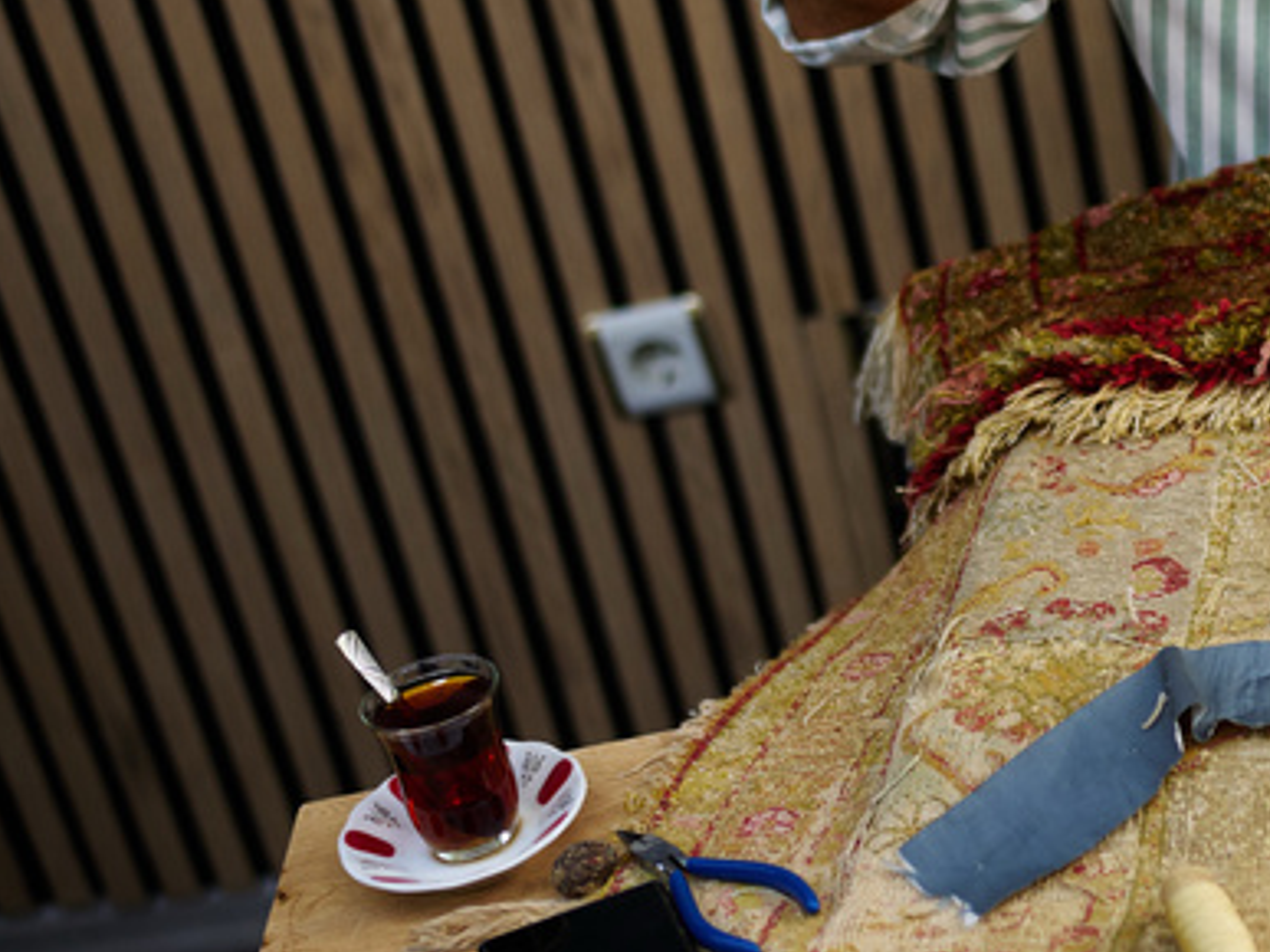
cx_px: 1411
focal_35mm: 89
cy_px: 299
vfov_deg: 16.5
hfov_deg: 20.9
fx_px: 3264
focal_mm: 35
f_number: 1.4
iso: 250
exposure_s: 1/640
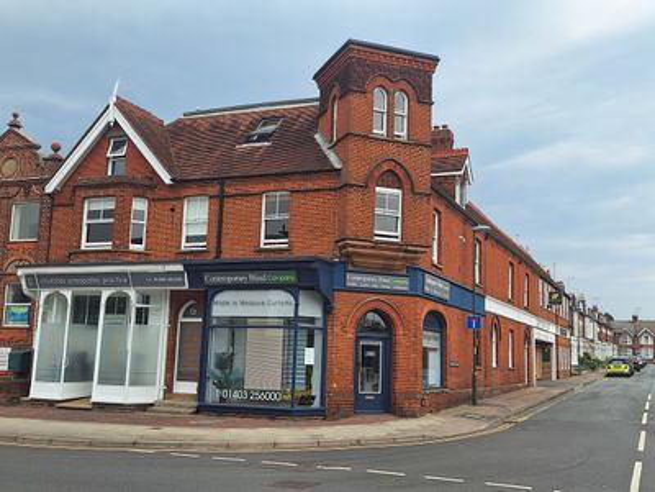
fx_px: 435
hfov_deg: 73.9
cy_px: 246
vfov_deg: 58.9
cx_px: 328
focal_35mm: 23
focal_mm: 5.54
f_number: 1.8
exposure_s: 1/736
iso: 40
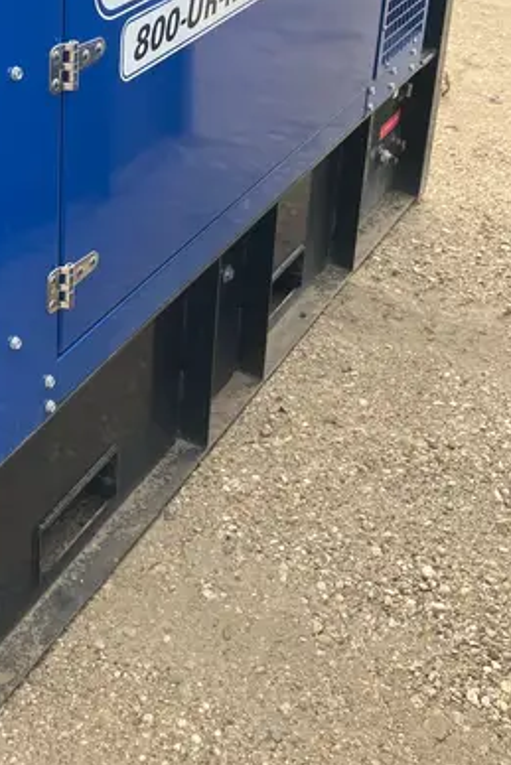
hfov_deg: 23.7
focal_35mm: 55
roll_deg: +0.3
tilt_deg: -21.6
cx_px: 20
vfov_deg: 34.7
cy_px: 119
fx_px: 1170
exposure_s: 1/197
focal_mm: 3.99
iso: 25
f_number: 1.8
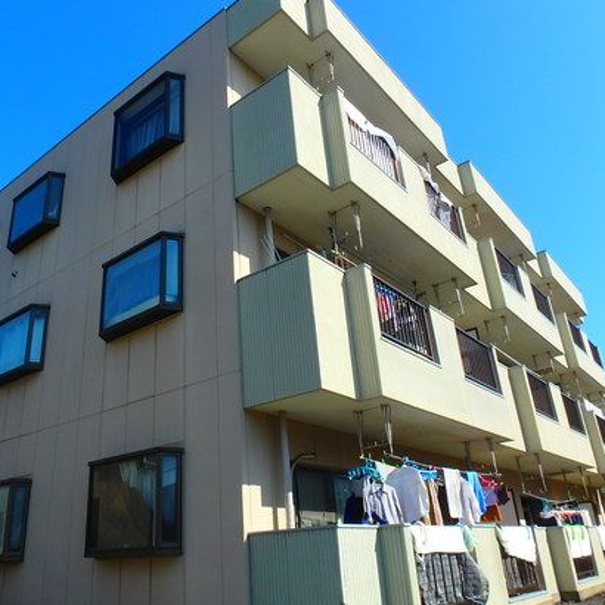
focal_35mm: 29
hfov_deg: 55.1
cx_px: 235
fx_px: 573
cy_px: 317
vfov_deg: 55.6
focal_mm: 3.7
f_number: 6
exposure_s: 1/400
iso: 125
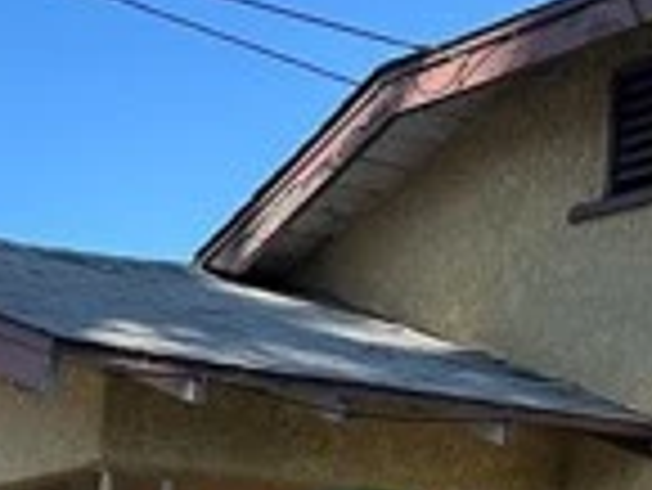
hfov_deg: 17.0
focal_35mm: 106
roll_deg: -2.8
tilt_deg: -2.8
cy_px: 841
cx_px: -279
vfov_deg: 12.9
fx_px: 1998
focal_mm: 6.86
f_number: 1.78
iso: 80
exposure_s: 1/1916
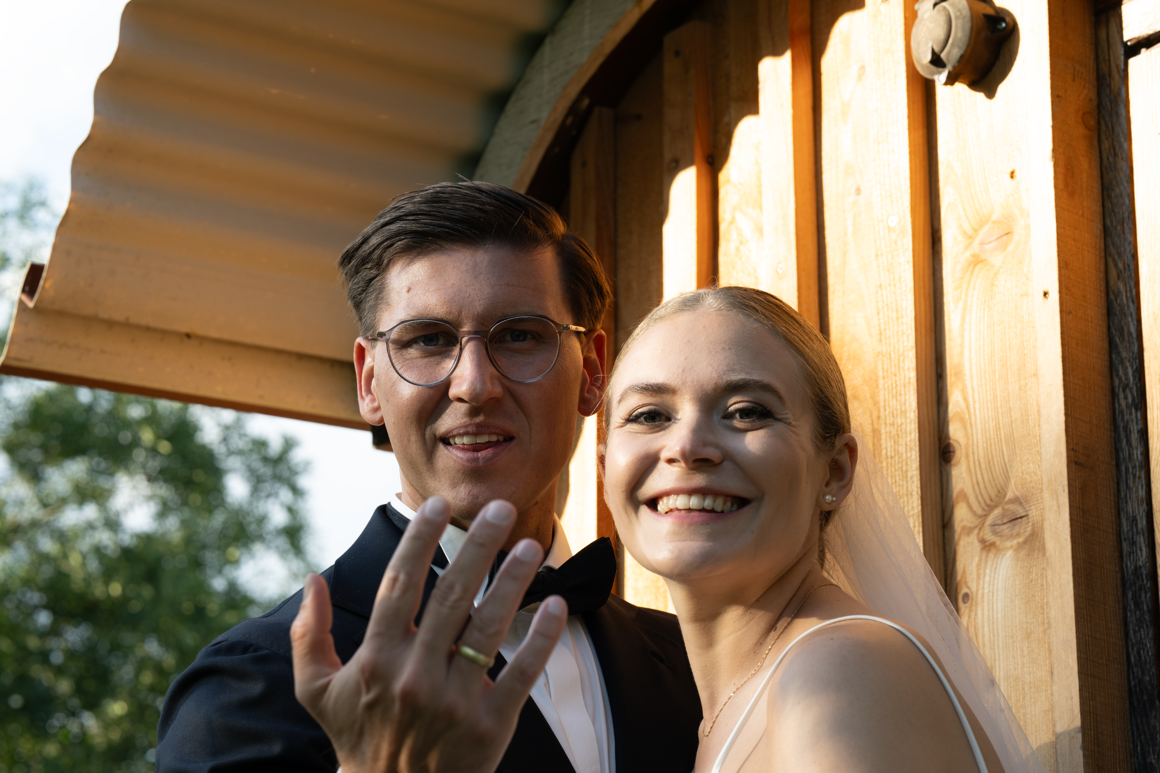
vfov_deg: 16.1
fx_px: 2739
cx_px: 580
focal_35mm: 85
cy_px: 386
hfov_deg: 23.9
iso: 100
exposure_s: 1/60
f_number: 8
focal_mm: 85
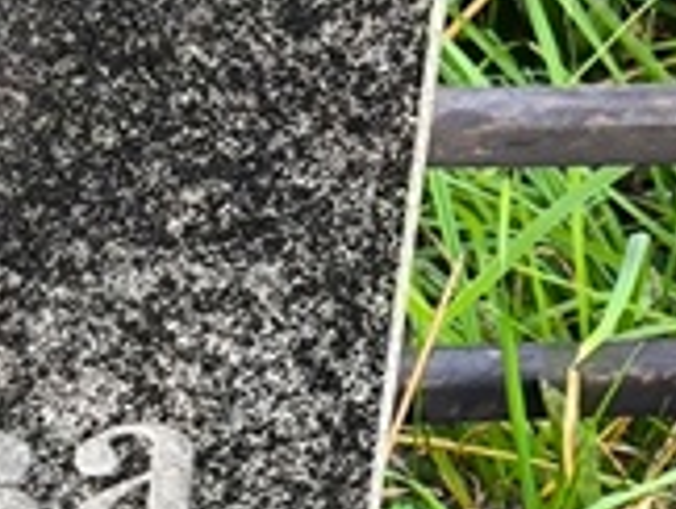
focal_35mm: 246
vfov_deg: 6.0
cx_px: -369
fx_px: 4811
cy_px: 797
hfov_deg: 7.9
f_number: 1.7
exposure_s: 1/120
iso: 64
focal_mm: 4.71
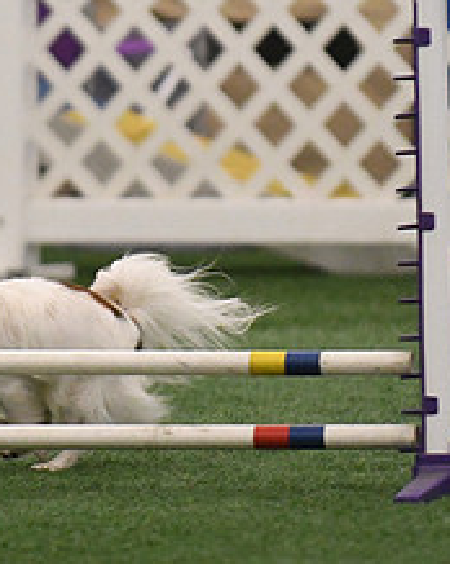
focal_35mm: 750
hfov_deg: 2.1
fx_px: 12503
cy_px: 203
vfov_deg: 2.6
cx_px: 54
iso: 10000
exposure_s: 1/640
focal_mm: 200
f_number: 3.2
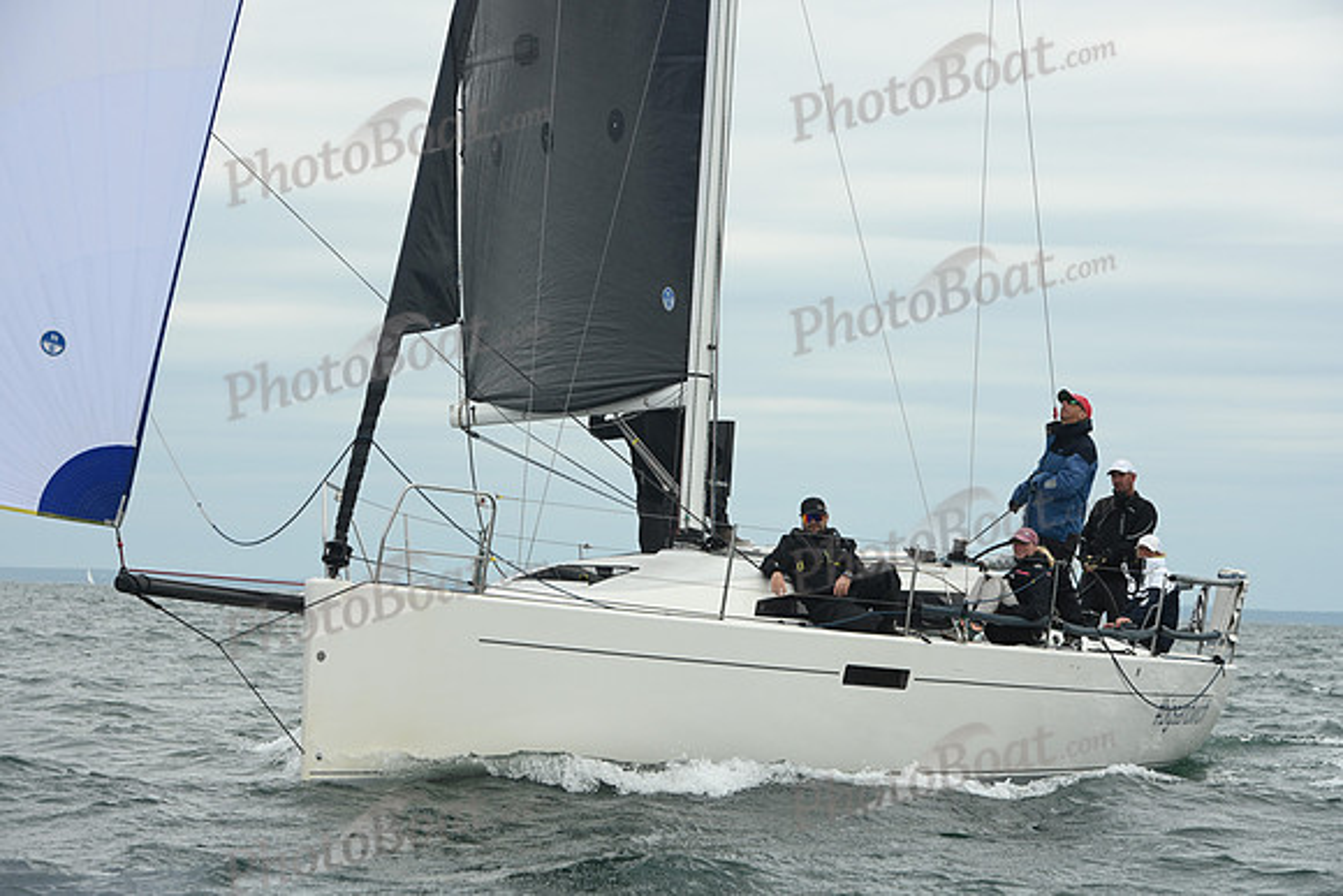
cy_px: 448
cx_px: 672
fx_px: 4851
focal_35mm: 130
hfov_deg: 15.8
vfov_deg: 10.6
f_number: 9
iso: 400
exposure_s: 1/800
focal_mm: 130
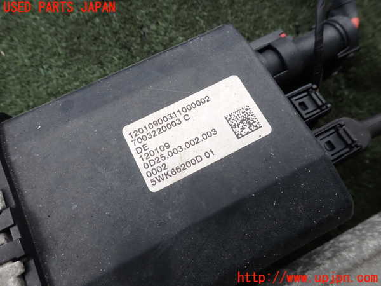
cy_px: 143
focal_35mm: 25
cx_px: 190
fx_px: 275
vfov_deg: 54.9
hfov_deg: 69.4
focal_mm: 4.5
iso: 100
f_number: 2.8
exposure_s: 1/400
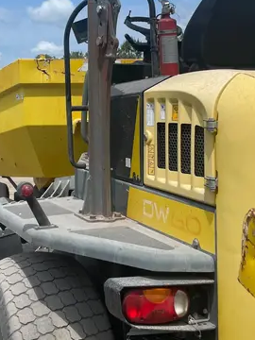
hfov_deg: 27.3
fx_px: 521
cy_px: 85
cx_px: 74
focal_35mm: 53
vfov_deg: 35.4
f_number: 1.6
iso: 32
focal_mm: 4.2
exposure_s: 1/4651
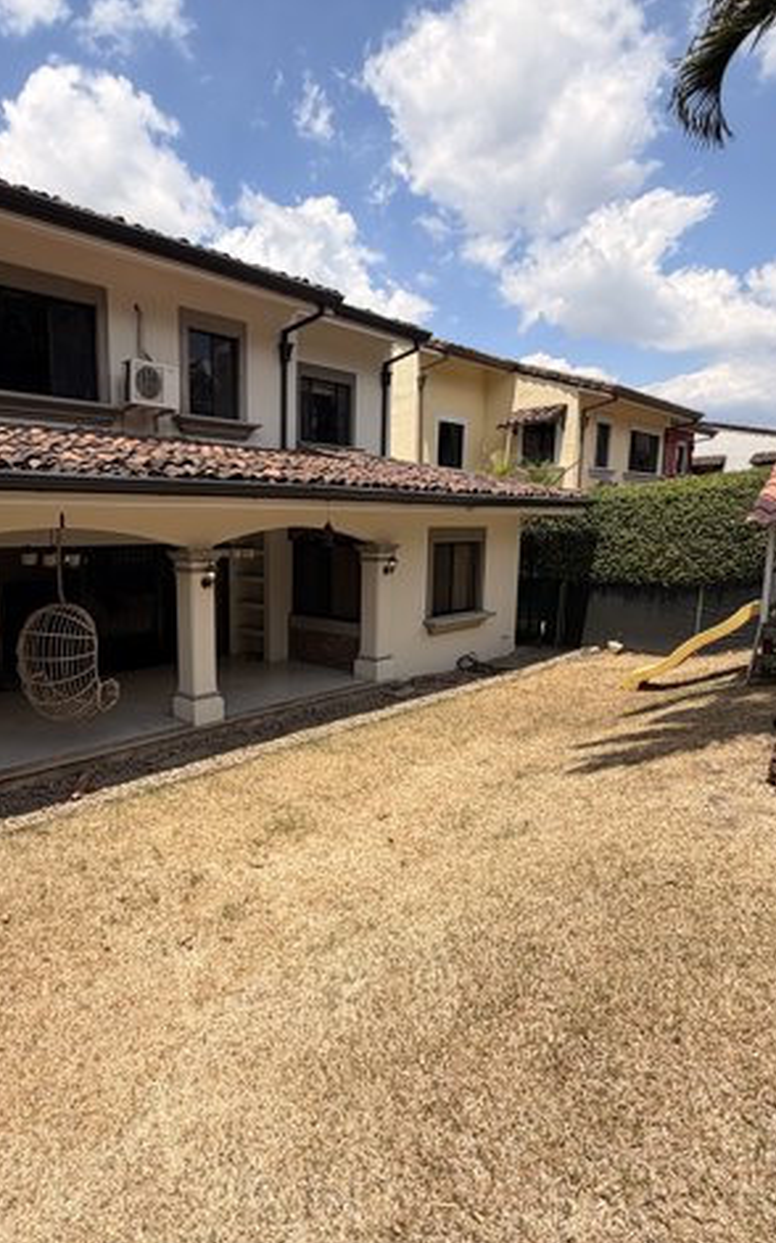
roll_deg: +0.1
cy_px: 623
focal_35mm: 20
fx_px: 677
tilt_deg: -8.7
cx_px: 257
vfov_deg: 85.1
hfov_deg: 58.2
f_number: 2.2
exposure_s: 1/942
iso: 20
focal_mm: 2.22
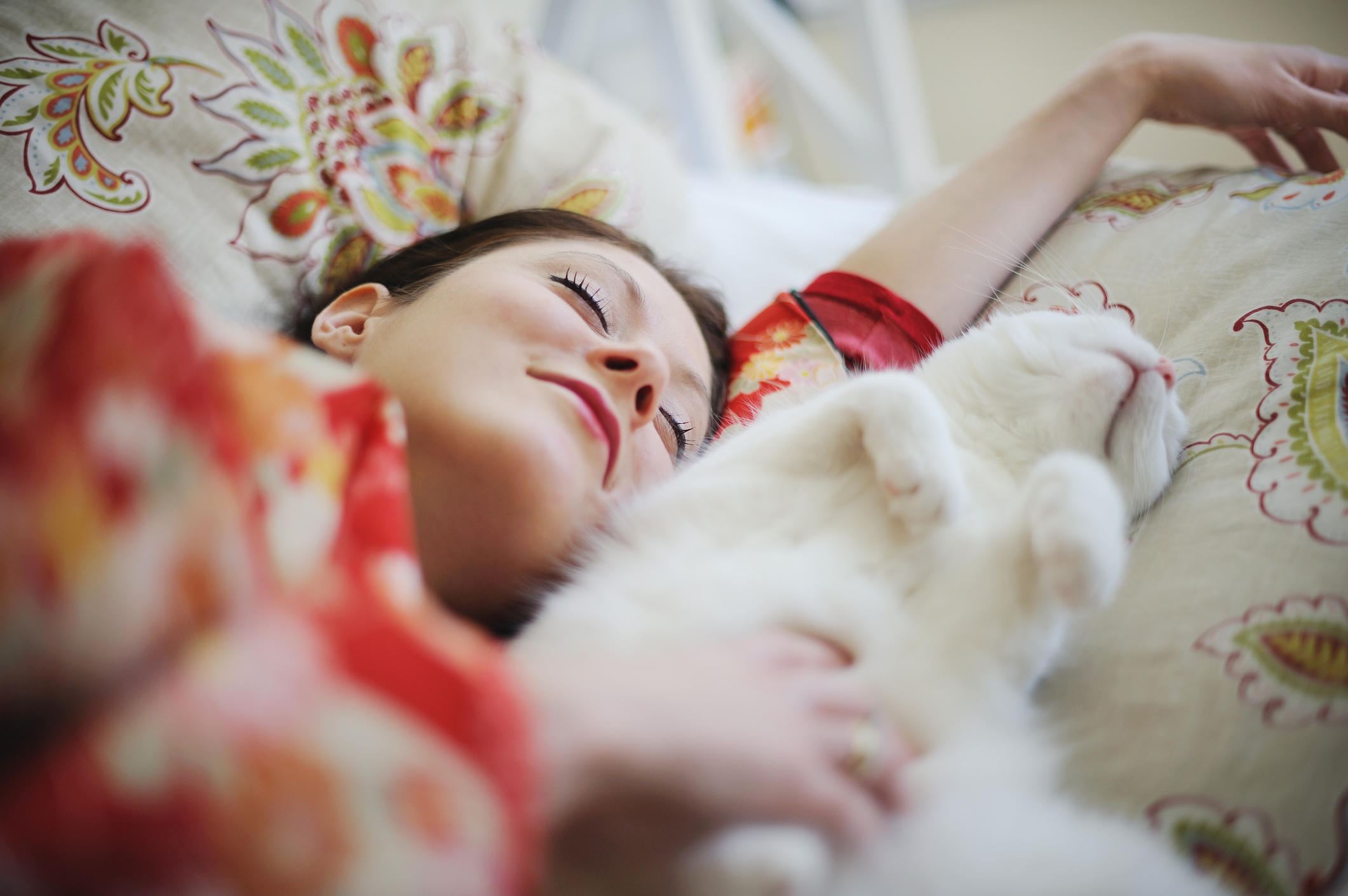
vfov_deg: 27.0
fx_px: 1871
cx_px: 674
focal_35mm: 50
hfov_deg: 39.6
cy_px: 448
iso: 200
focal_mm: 50
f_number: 1.4
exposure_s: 1/250
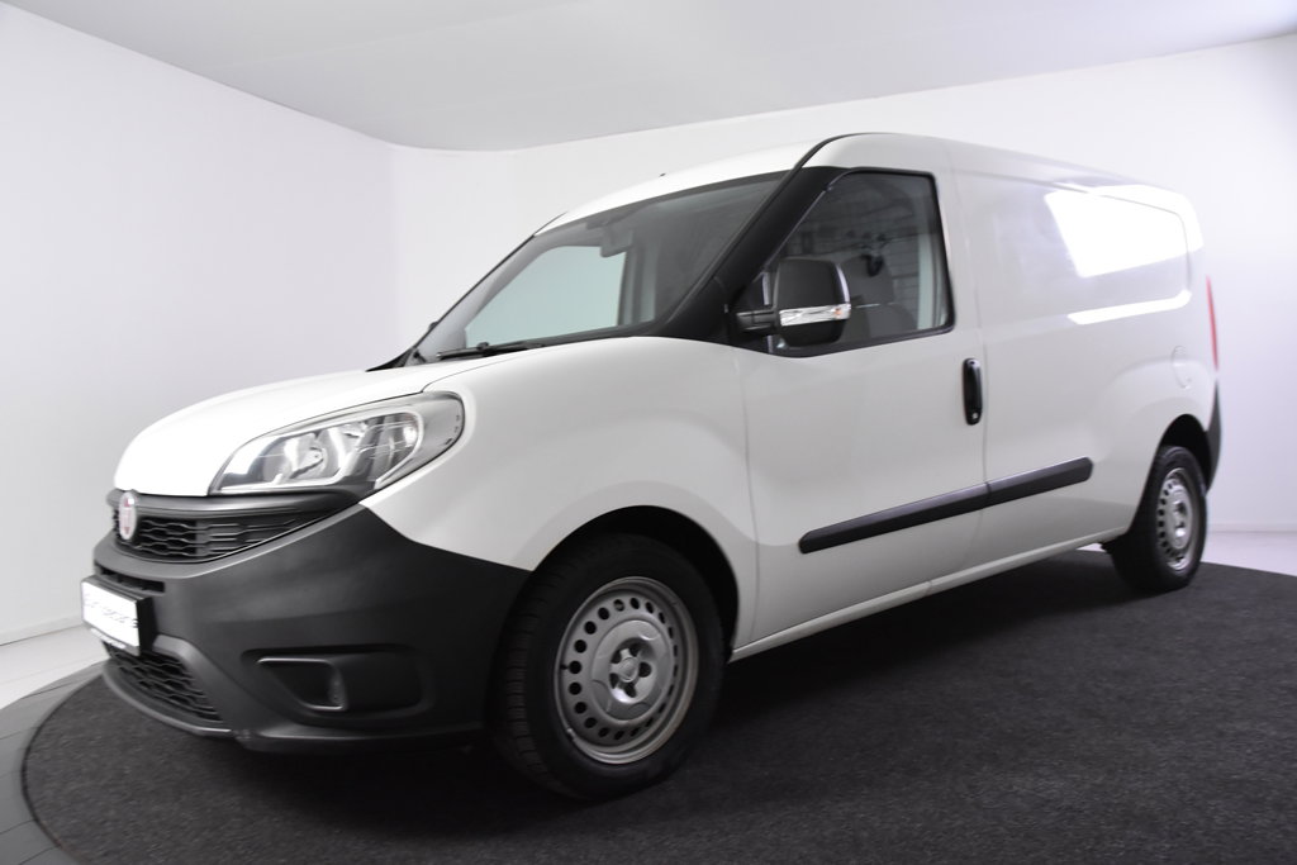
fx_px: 1081
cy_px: 432
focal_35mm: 30
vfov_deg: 43.6
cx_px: 648
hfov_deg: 61.9
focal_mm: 20
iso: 1600
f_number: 4.5
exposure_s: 1/80
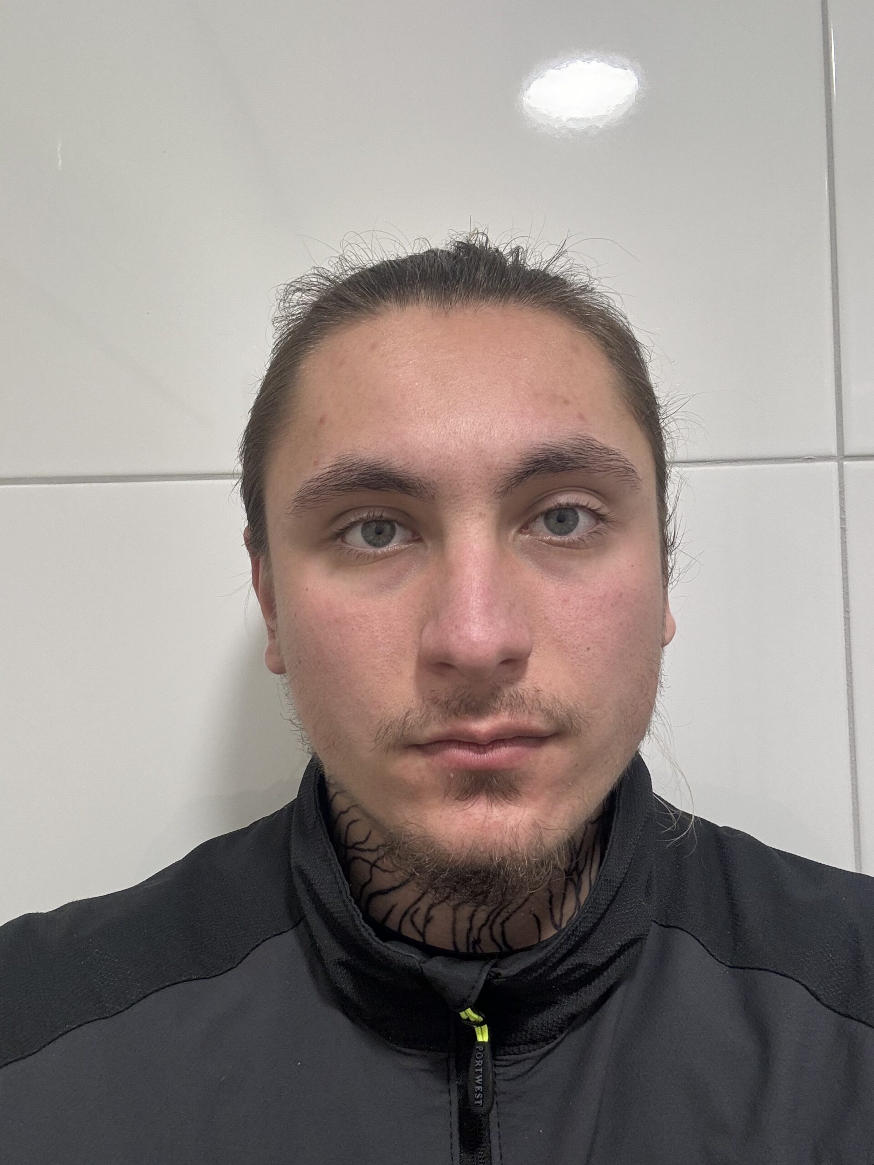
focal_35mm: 30
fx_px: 1010
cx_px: 437
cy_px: 582
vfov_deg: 60.0
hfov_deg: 46.8
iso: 125
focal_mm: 2.69
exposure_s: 1/50
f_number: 1.9
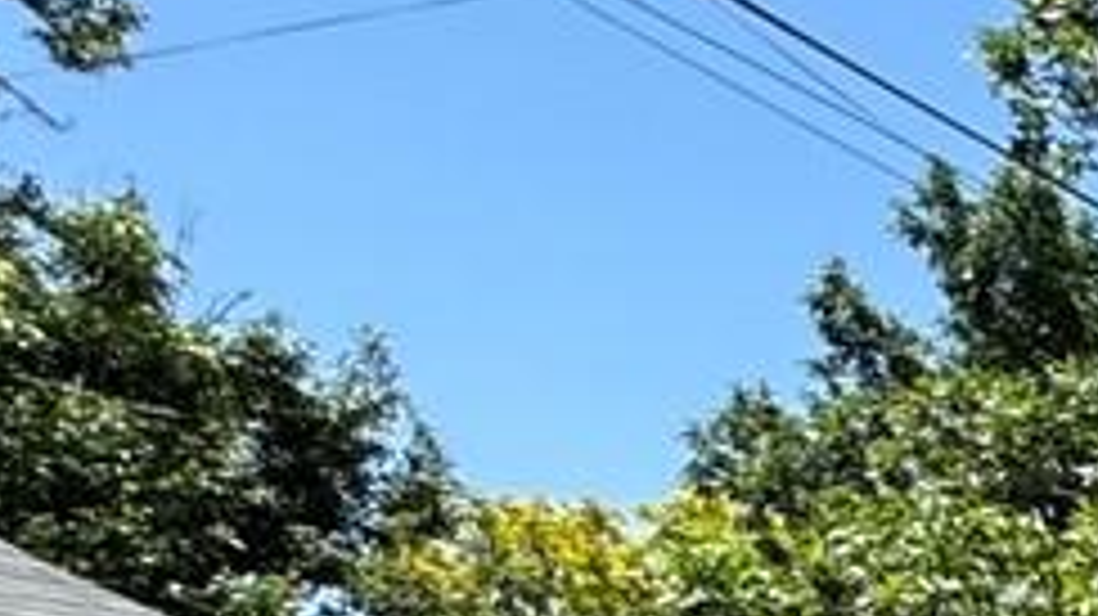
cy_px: 1259
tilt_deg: -5.1
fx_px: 2910
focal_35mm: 100
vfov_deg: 10.9
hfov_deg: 14.0
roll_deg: -1.9
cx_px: 2714
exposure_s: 1/1256
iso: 40
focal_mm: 2.22
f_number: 2.2
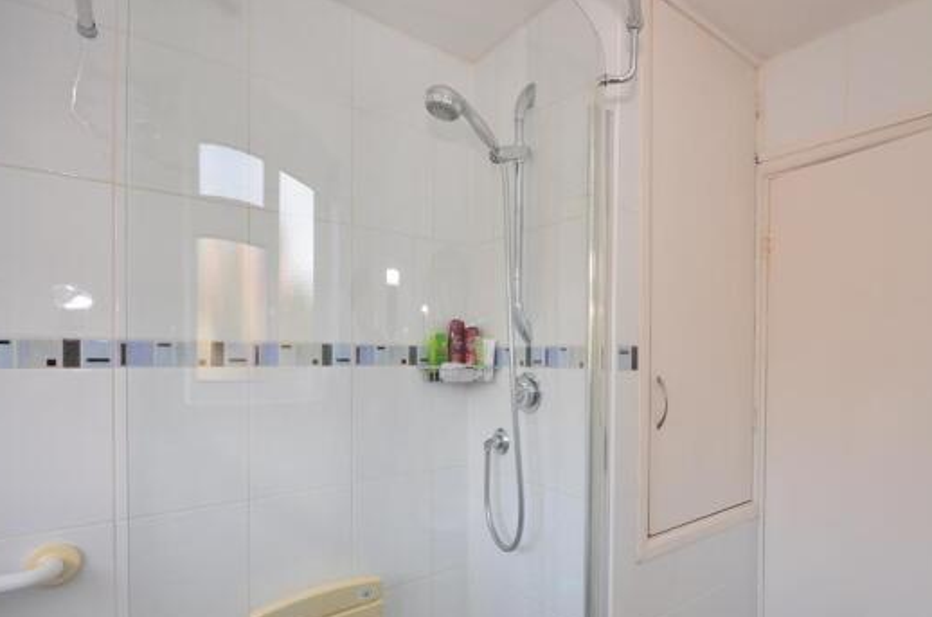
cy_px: 356
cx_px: 567
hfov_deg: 85.8
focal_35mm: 19
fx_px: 491
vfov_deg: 64.0
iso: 400
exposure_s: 1/30
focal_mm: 10
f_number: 8
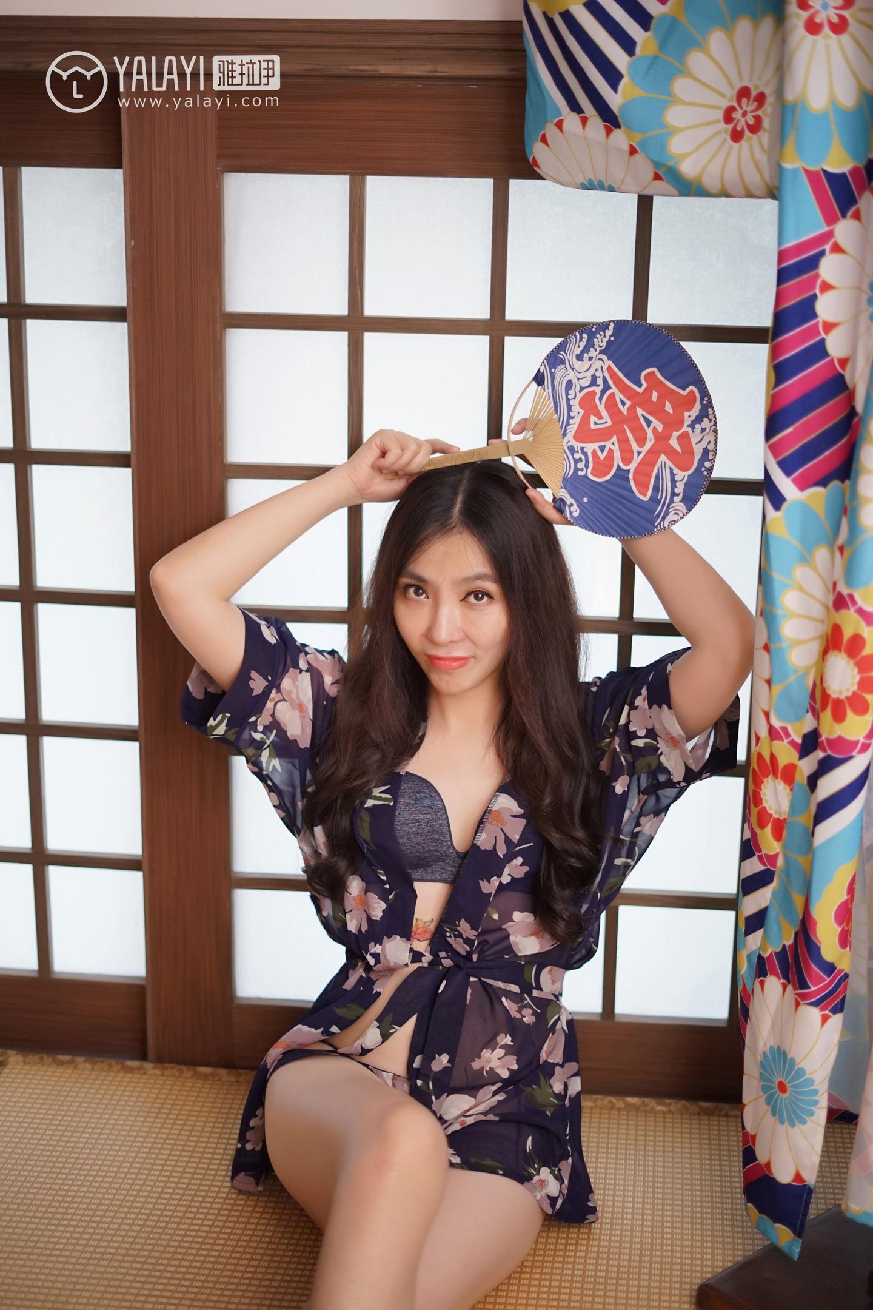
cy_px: 655
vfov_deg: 39.6
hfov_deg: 27.0
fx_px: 1819
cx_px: 436
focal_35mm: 50
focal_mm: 50
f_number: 1.8
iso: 1000
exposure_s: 1/320
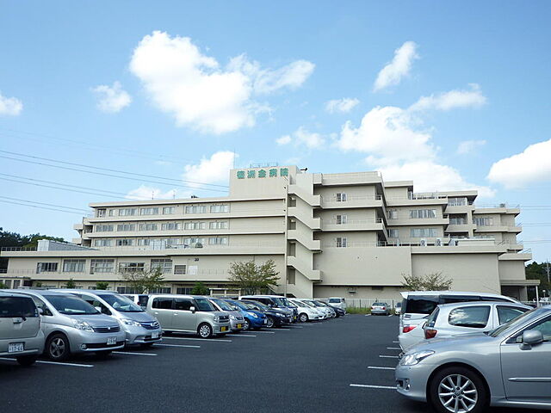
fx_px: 462
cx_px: 276
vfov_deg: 48.2
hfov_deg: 61.7
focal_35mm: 29
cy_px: 206
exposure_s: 1/500
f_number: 3.2
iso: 80
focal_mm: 4.4
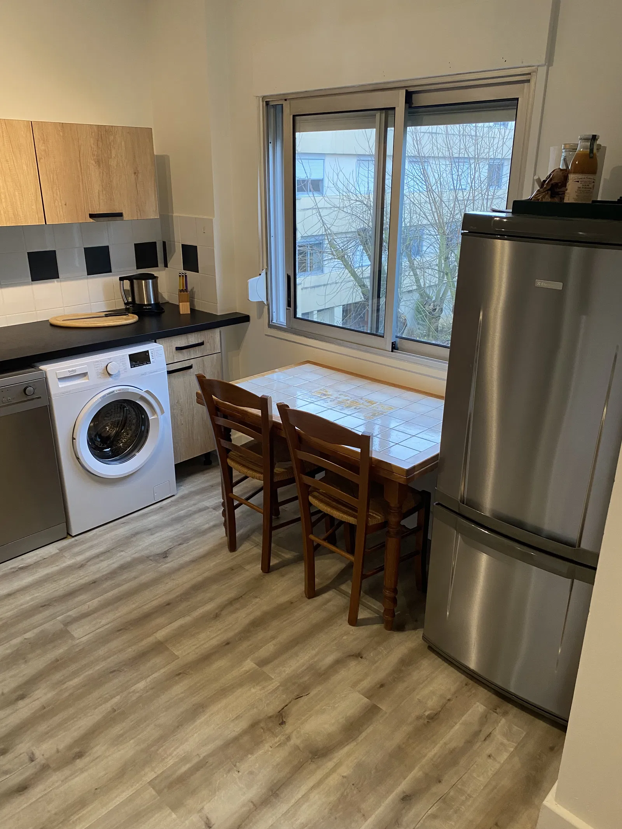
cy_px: 414
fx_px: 623
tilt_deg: -20.3
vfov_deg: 67.3
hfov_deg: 53.1
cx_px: 311
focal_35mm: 26
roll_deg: +0.5
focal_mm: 4.25
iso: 125
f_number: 1.8
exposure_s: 1/50
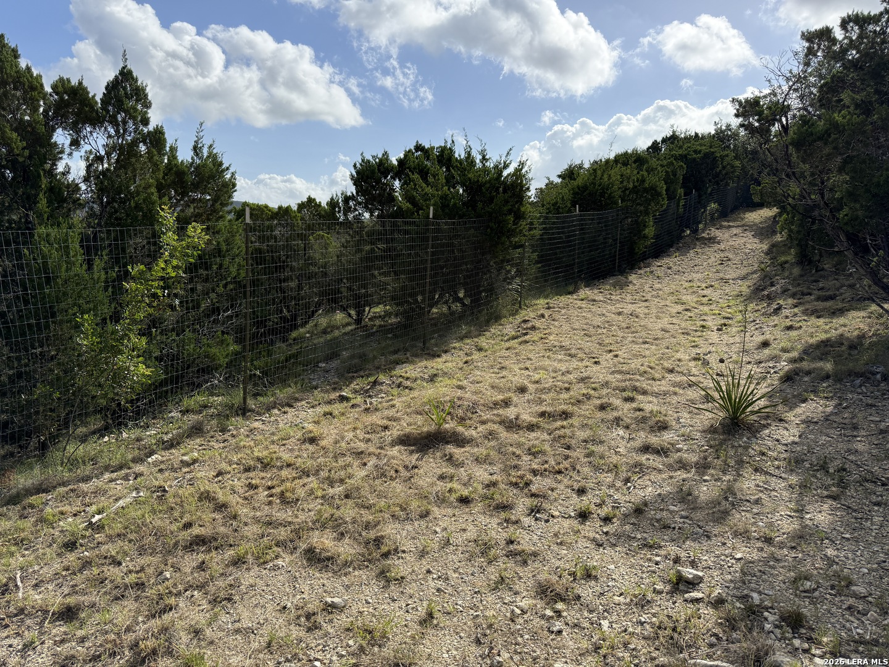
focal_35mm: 24
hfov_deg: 71.6
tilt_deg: -7.8
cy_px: 334
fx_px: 616
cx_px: 444
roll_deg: -3.9
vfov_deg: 56.8
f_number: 1.78
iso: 125
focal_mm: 6.76
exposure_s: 1/7353
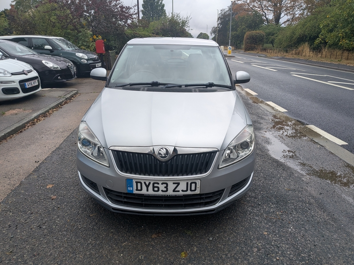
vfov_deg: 56.8
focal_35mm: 24
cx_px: 177
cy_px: 132
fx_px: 245
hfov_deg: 71.6
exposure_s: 1/345
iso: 30
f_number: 1.7
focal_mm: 4.53
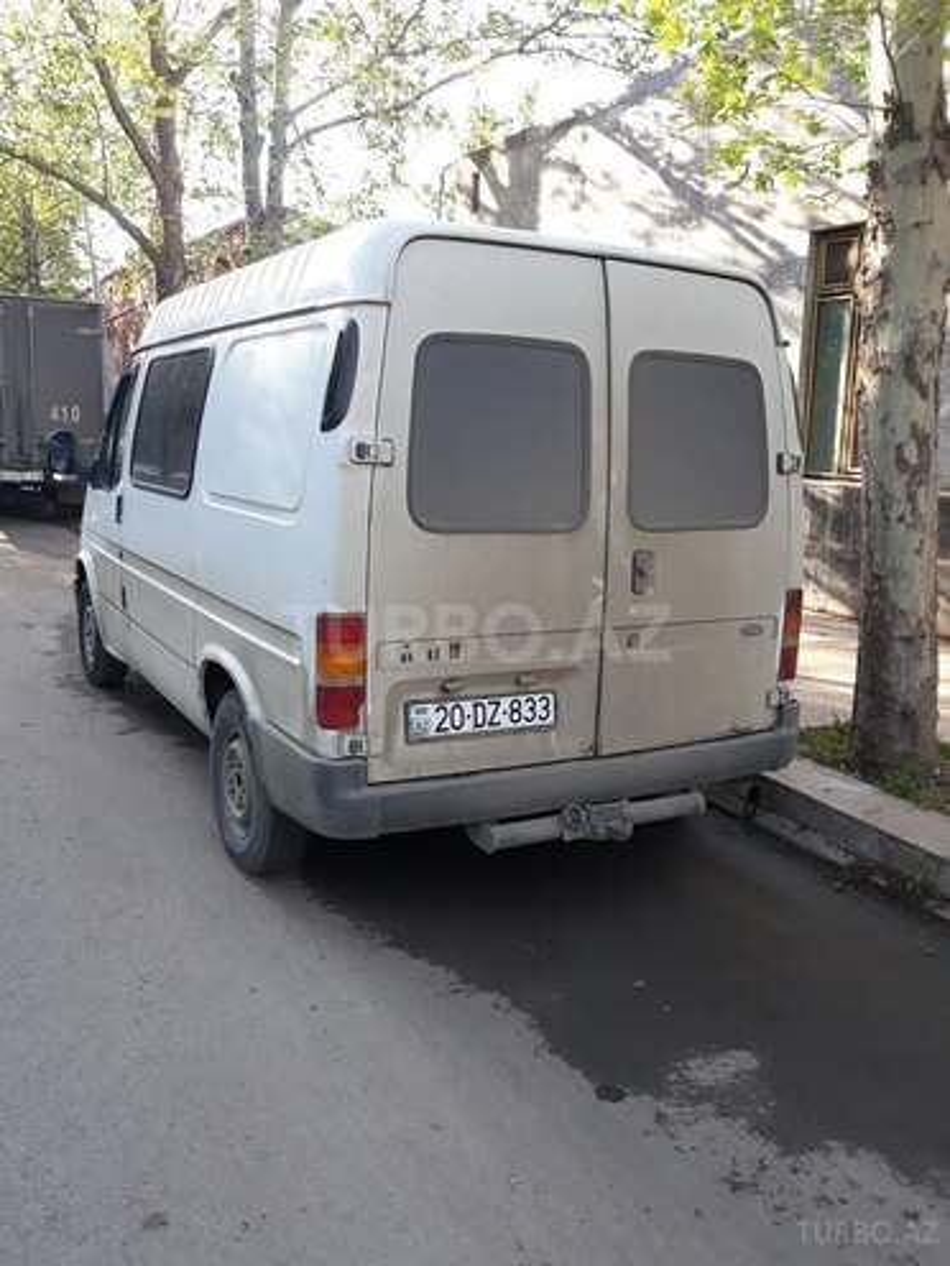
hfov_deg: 51.4
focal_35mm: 27
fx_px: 988
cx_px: 475
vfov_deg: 65.3
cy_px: 633
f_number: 1.7
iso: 40
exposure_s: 1/121
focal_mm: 3.71
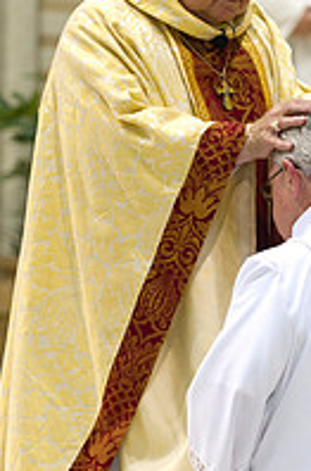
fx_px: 3556
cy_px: 285
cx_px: 184
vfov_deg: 7.6
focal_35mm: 273
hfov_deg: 5.0
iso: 2000
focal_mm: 120
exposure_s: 1/160
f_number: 2.8
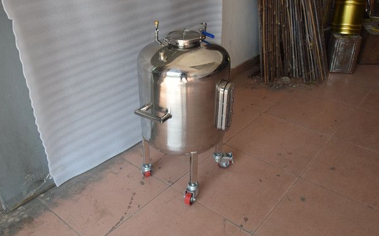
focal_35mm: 34
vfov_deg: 37.2
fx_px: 351
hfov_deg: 56.7
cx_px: 189
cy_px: 110
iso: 800
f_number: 20
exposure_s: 1/60
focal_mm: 22
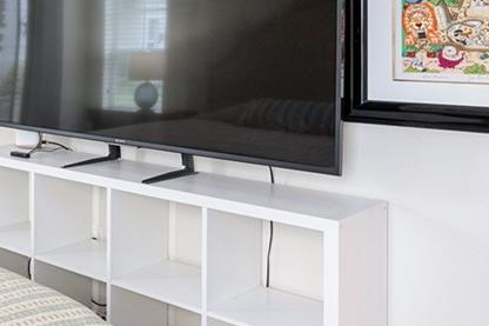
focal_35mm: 50
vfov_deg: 26.3
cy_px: 46
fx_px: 679
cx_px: -141
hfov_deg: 31.1
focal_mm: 13
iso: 160
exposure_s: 1/8
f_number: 7.1
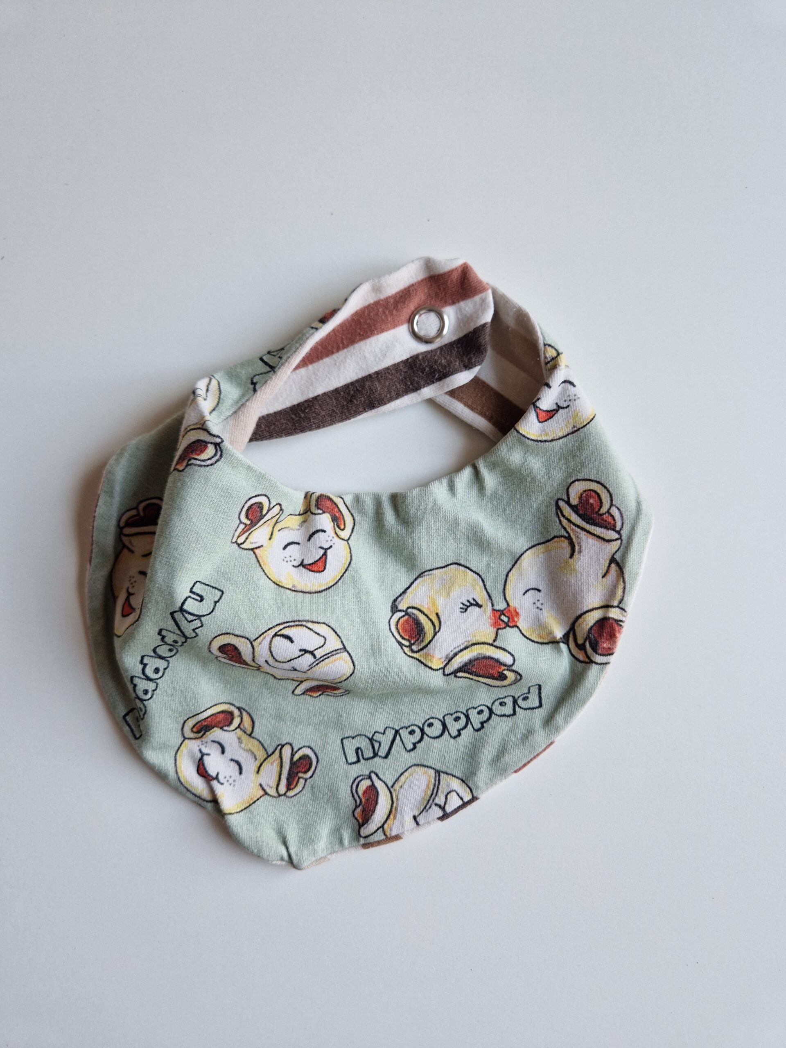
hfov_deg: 58.9
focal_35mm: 23
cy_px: 524
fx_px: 696
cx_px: 393
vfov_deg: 73.9
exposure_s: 1/182
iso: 50
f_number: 1.8
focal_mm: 5.4
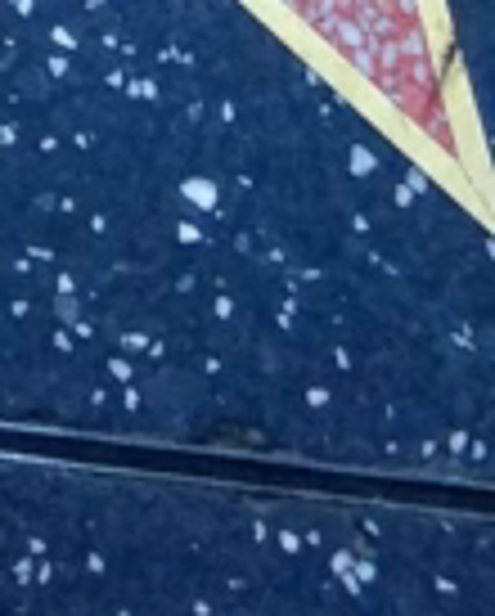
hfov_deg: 6.3
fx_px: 4385
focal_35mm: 240
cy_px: -1214
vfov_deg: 7.2
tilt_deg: -67.1
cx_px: -549
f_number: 2.4
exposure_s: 1/129
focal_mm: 4.1
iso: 50
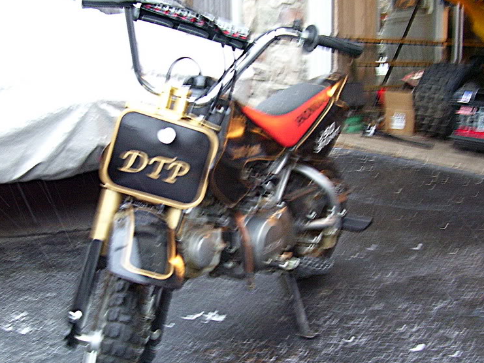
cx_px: 214
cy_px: 200
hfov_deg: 40.4
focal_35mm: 47
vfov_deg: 30.9
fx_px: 657
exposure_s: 1/8
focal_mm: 5.6
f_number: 2.7
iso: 160
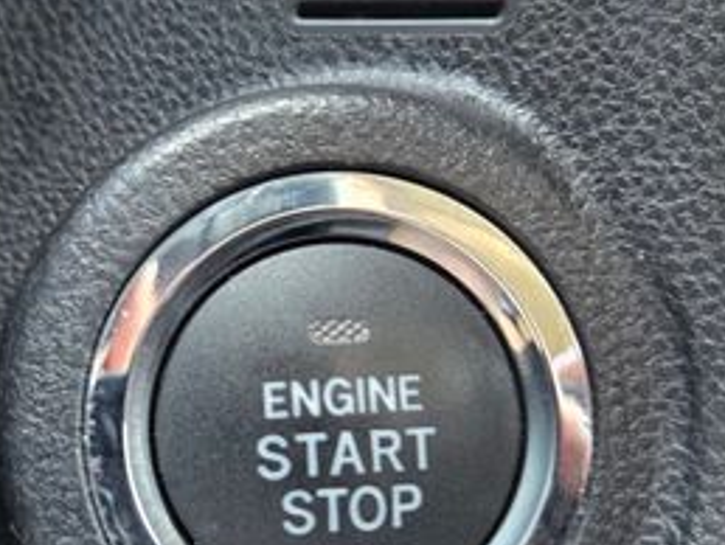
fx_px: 1195
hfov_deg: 33.6
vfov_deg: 25.6
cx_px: 284
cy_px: 346
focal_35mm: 57
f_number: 1.8
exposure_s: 1/60
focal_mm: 5.4
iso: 640
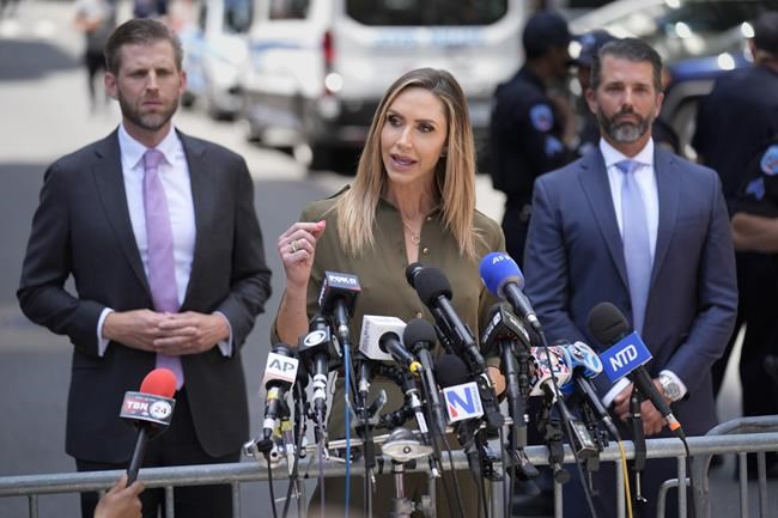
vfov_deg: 11.0
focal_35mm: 125
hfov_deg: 16.4
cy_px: 259
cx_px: 389
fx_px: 2701
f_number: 2.8
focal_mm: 125
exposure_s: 1/3200
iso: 800
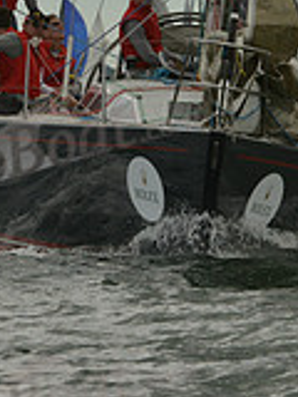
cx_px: 330
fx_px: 8012
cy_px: -9
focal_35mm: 698
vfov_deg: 2.8
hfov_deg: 2.1
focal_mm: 200
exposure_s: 1/800
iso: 400
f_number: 11
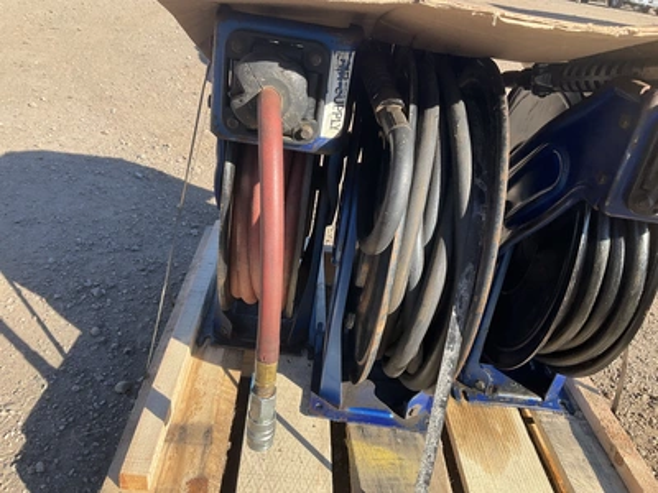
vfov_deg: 48.2
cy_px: 246
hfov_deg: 61.7
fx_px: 551
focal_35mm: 29
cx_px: 329
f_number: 1.8
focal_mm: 3
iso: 25
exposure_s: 1/683
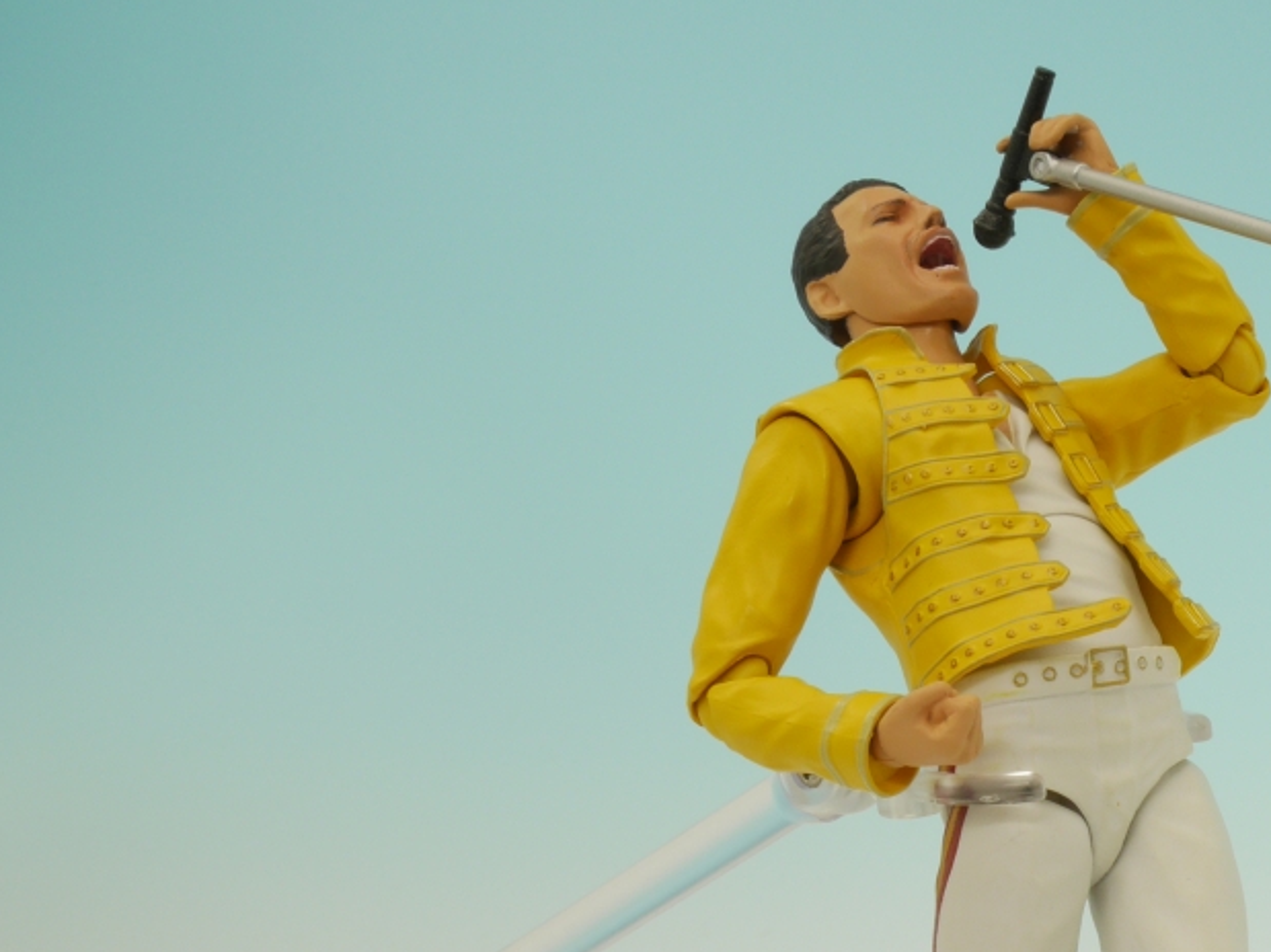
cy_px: 842
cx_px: 1179
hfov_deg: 19.8
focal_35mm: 97
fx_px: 3561
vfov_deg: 15.1
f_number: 16
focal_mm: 25
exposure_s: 1/10
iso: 400
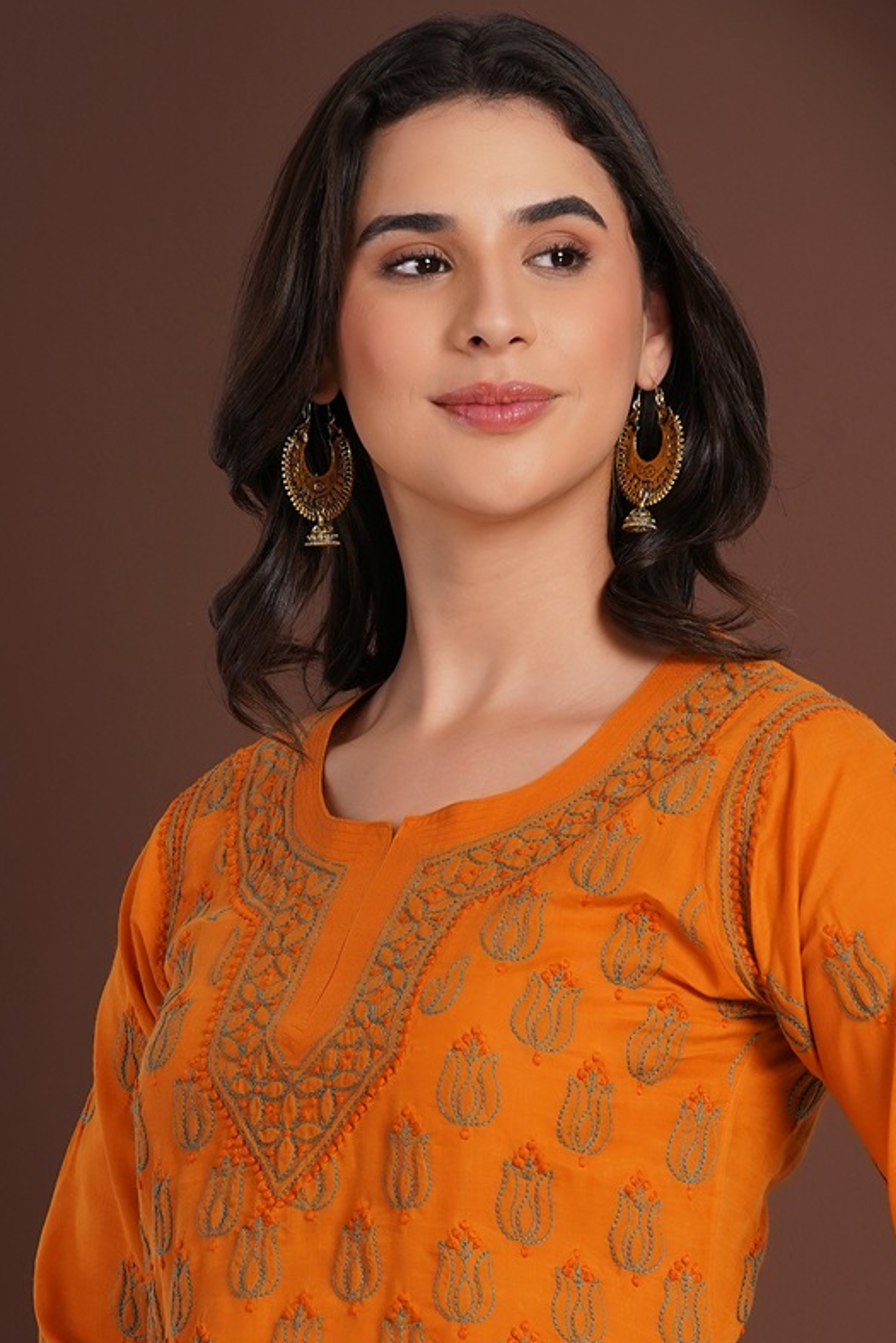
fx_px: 9105
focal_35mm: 244
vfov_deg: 8.4
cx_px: 451
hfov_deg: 5.6
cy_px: 1234
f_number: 10
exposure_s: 1/125
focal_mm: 128
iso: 250
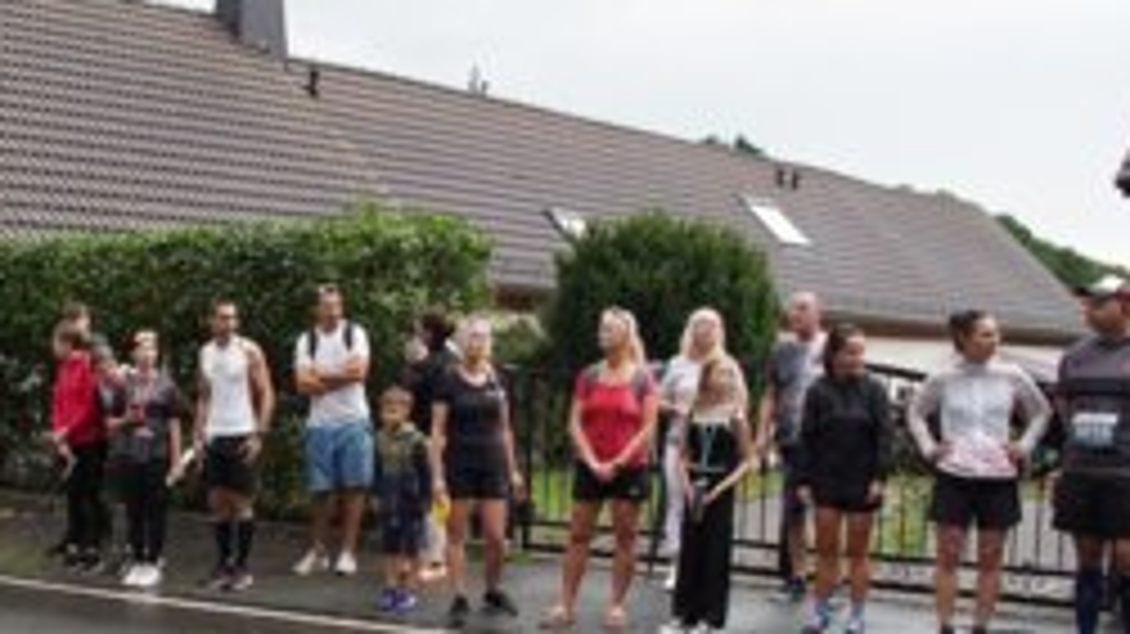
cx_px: 252
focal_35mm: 45
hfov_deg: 43.7
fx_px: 1348
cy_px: 456
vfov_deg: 26.2
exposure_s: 1/640
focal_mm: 18
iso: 2500
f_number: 6.3
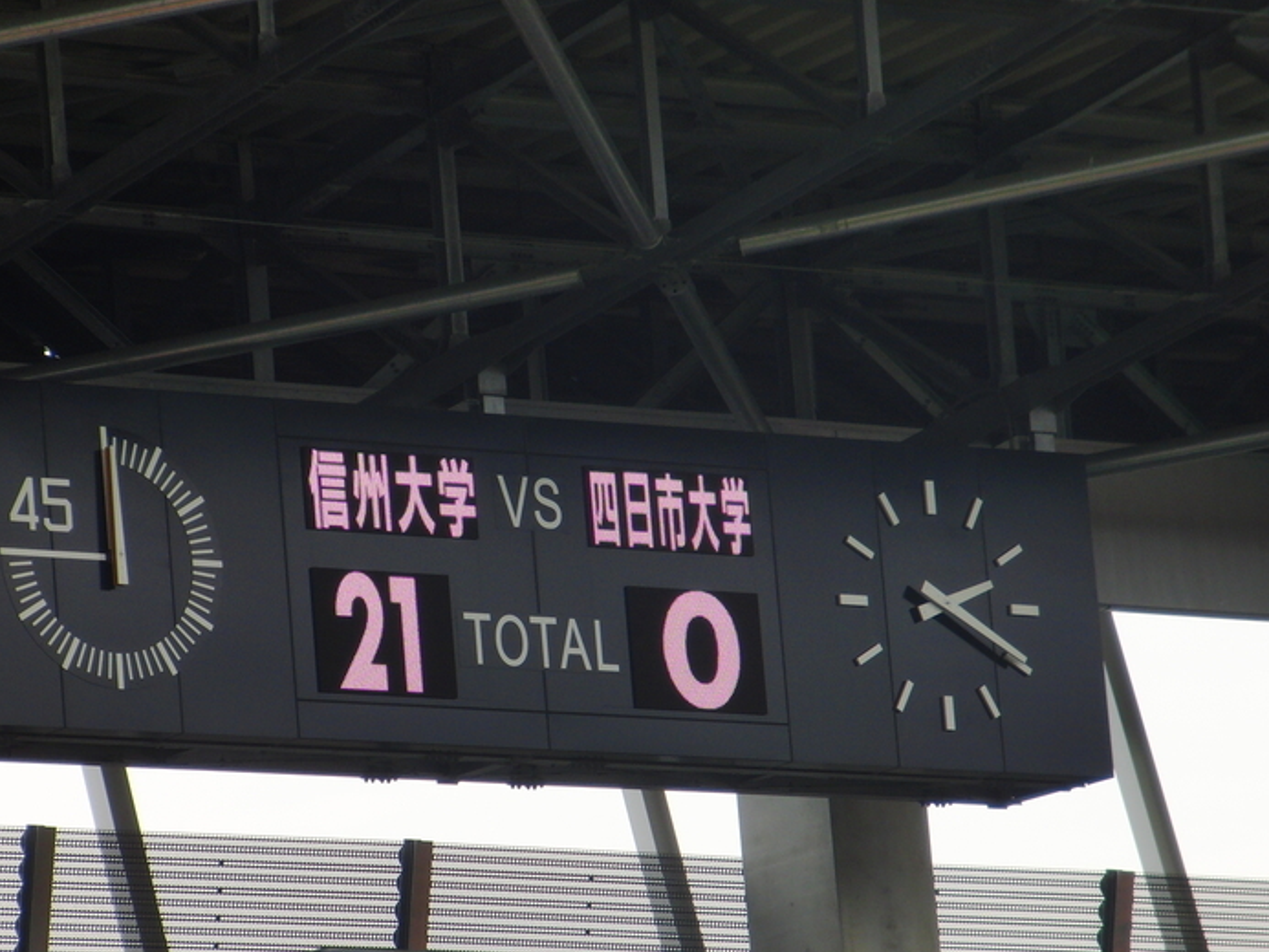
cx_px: 586
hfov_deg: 7.1
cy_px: 544
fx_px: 10156
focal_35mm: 277
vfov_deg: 5.4
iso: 100
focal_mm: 43
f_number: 5.7
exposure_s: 1/160
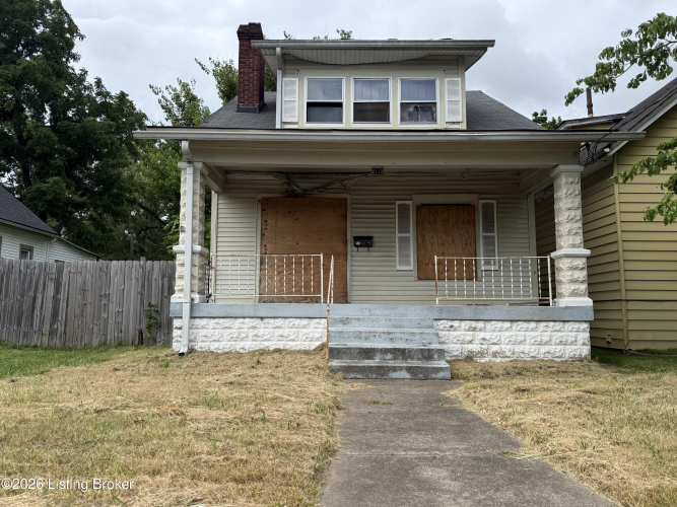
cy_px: 254
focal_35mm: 24
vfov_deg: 56.8
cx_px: 338
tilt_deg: +6.6
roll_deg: -0.3
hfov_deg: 71.6
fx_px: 469
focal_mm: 6.76
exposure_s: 1/3279
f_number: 1.78
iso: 100
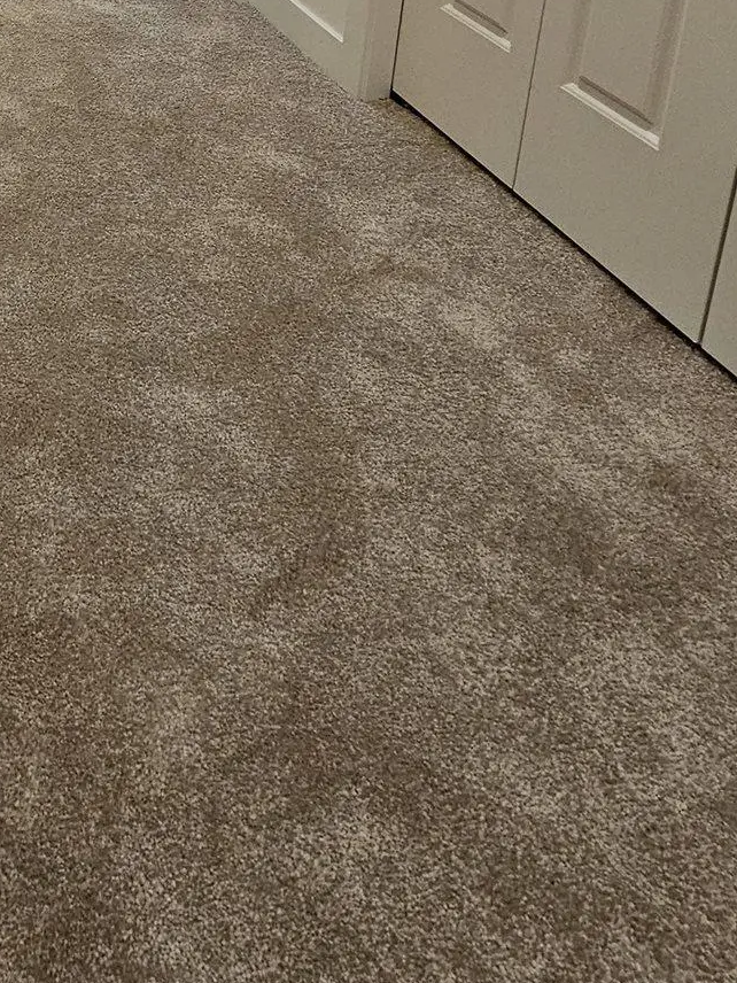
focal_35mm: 35
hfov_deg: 35.9
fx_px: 994
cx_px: -33
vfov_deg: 39.2
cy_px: -180
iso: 200
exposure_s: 1/60
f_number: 2.2
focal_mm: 2.2
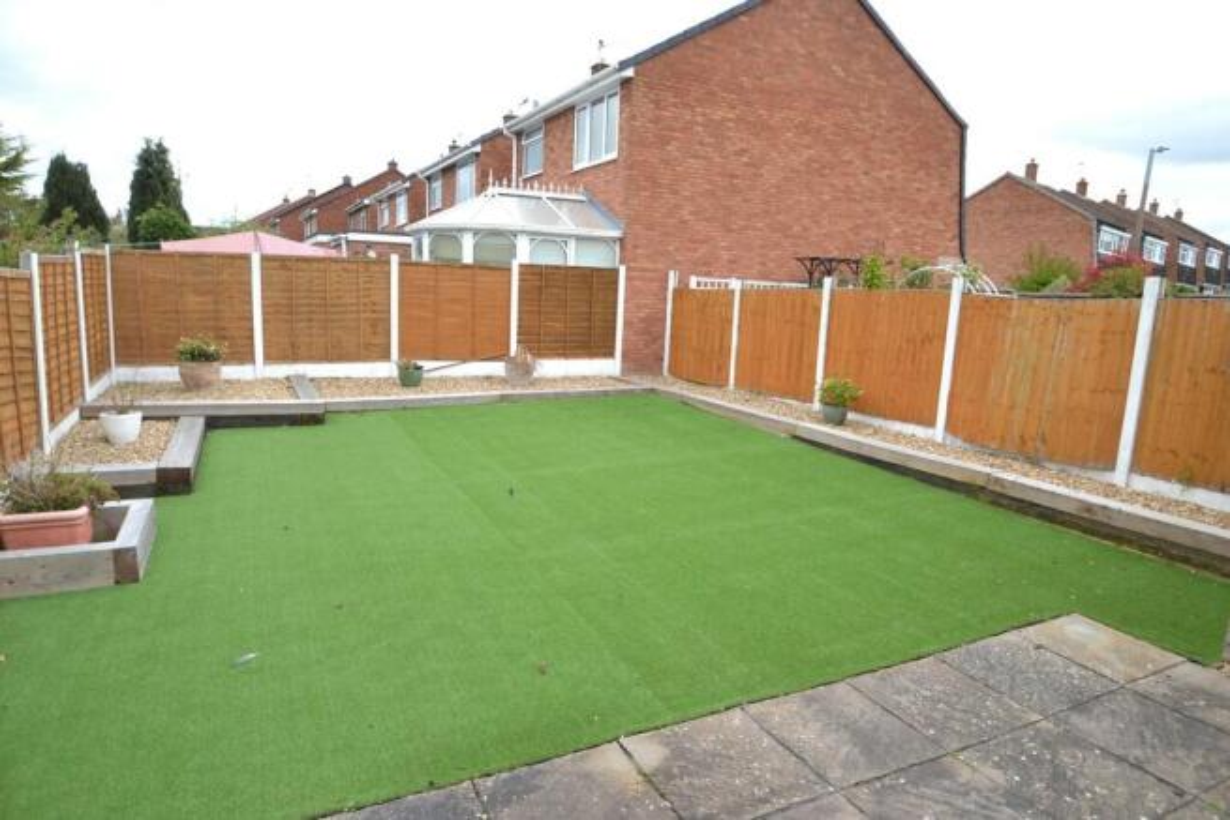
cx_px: 615
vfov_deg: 59.5
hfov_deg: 81.2
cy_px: 410
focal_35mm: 21
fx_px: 718
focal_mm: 14
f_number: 5.6
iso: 100
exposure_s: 1/200
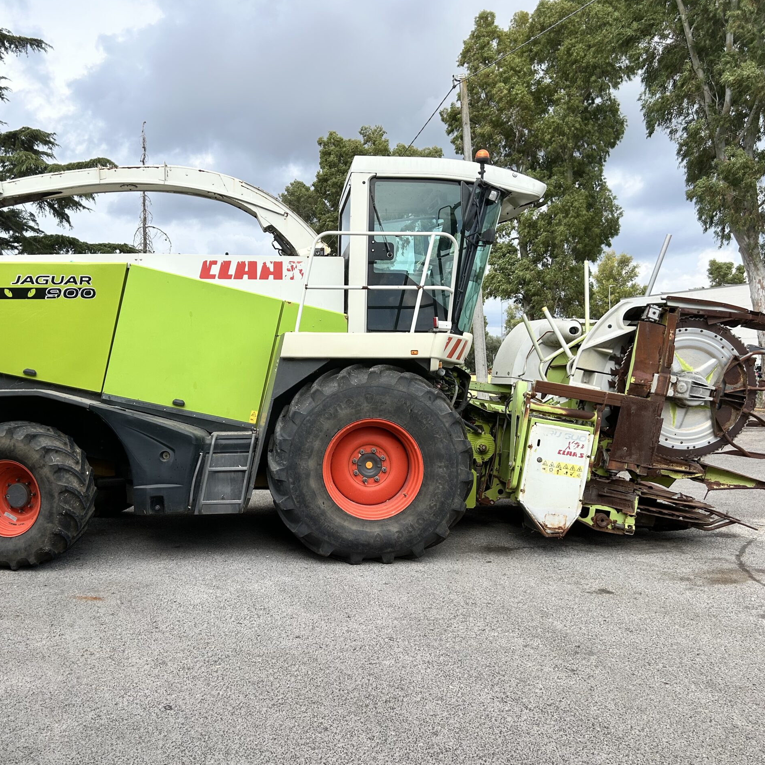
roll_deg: +0.9
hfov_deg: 52.3
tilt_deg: -0.6
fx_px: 775
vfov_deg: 52.5
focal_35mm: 31
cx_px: 320
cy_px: 382
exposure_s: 1/1869
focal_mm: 5.7
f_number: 1.5
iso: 50
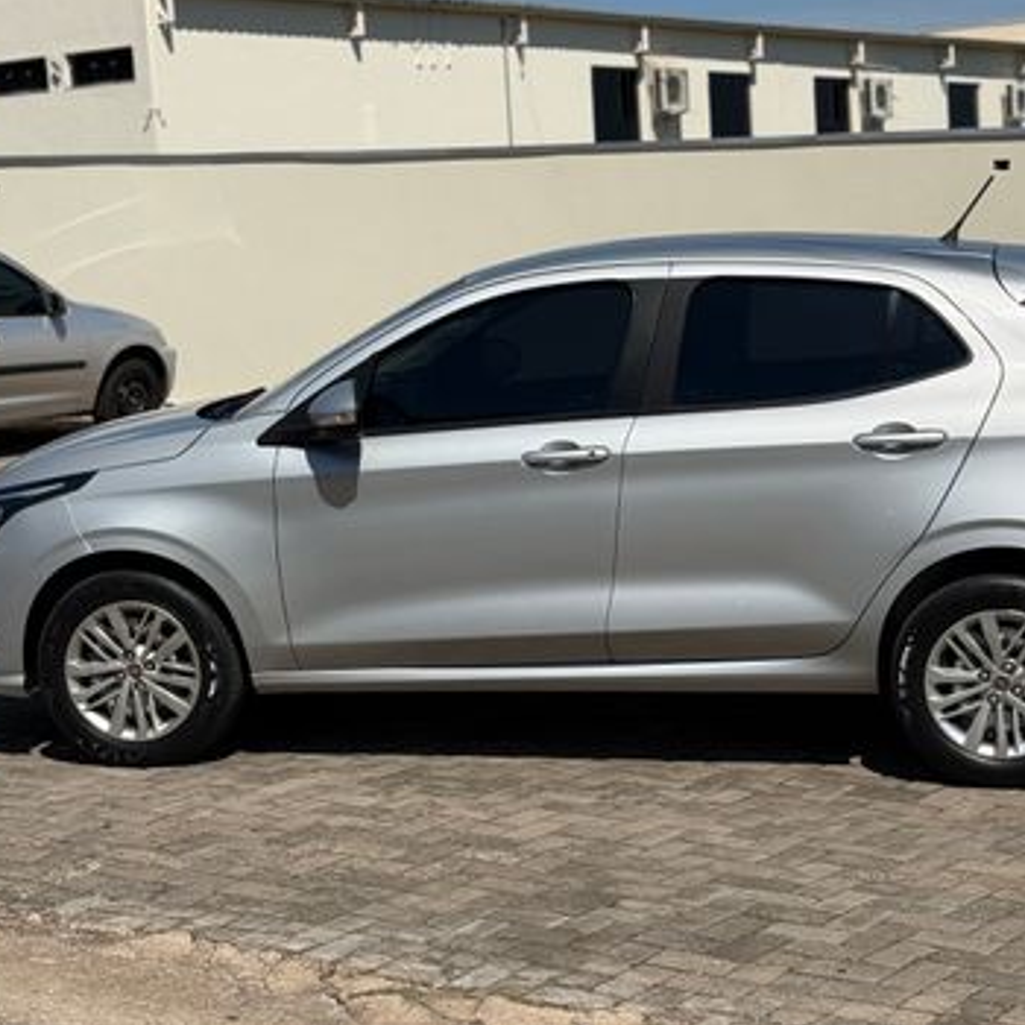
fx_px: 1910
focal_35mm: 57
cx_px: 600
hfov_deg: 30.0
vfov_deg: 30.0
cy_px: 510
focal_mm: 6.76
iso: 64
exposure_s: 1/11364
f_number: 1.78
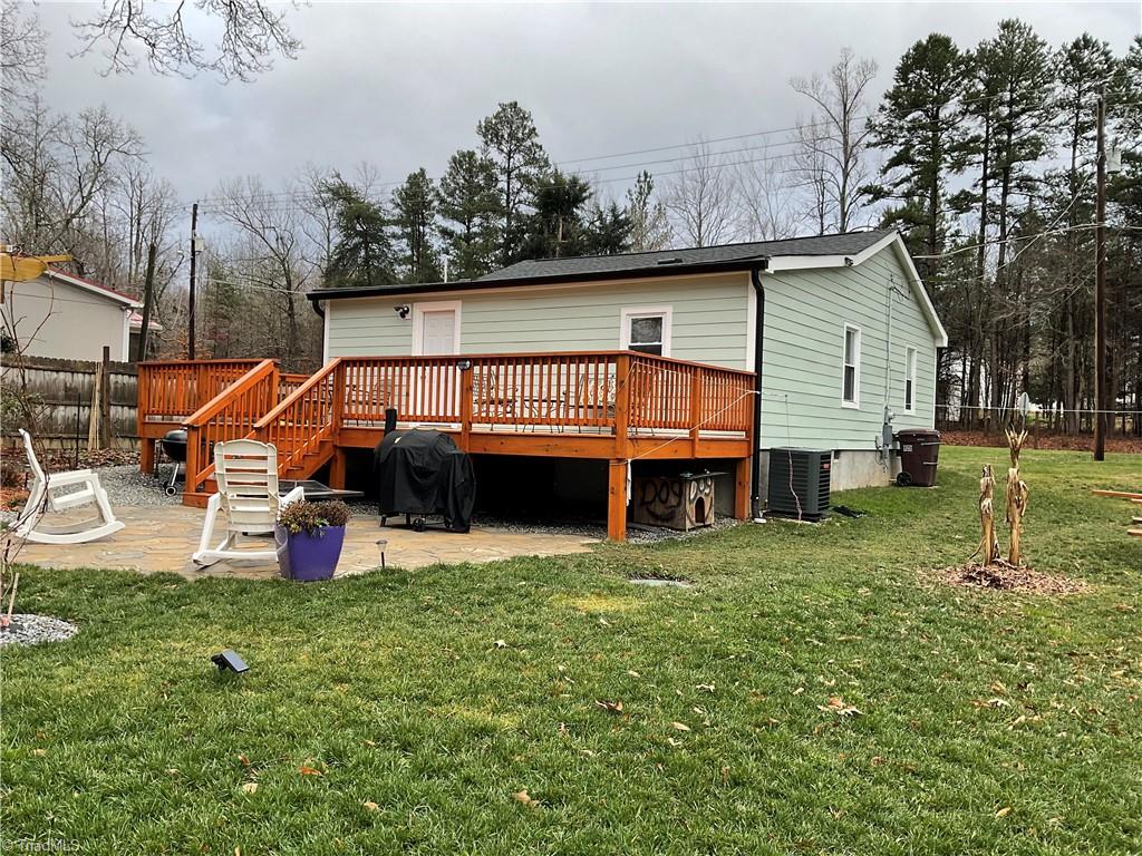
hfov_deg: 61.7
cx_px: 571
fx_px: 957
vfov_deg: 48.2
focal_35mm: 29
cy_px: 428
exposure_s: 1/303
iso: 16
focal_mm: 3
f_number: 1.8
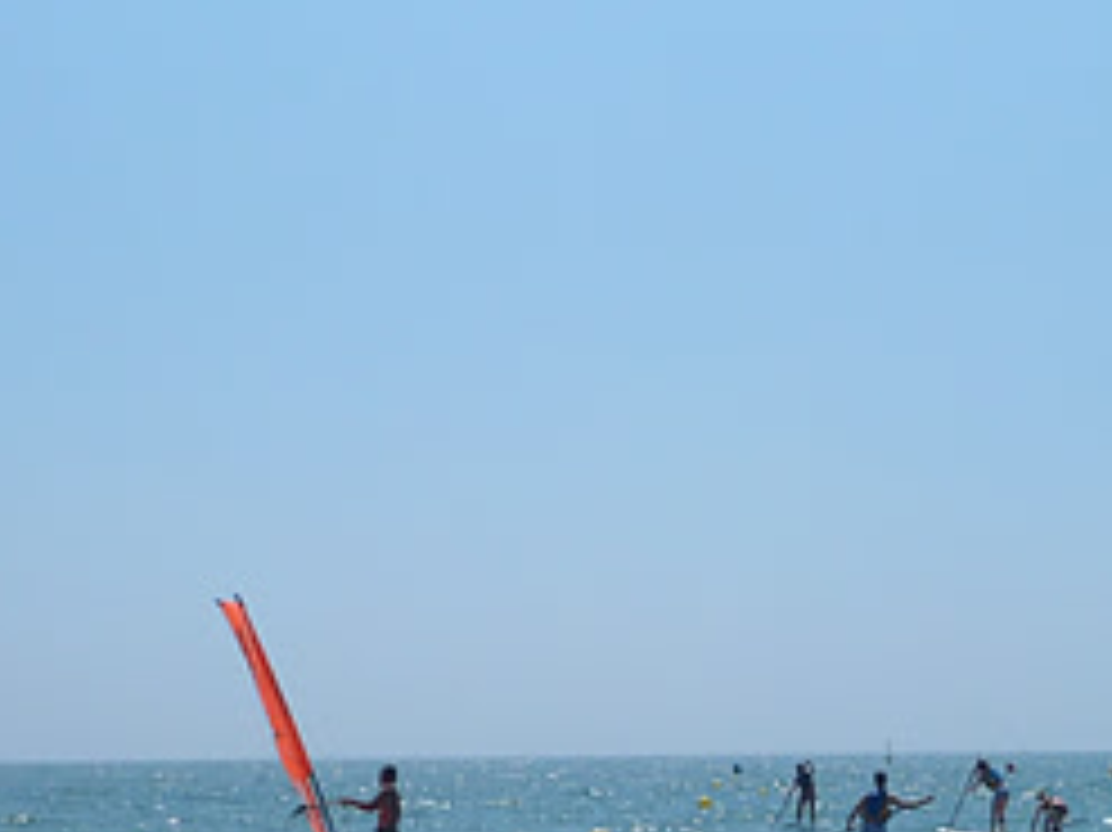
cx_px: 1035
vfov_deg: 22.5
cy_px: 938
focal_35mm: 61
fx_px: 1959
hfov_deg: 30.1
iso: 80
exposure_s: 1/350
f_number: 9.4
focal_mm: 4.9
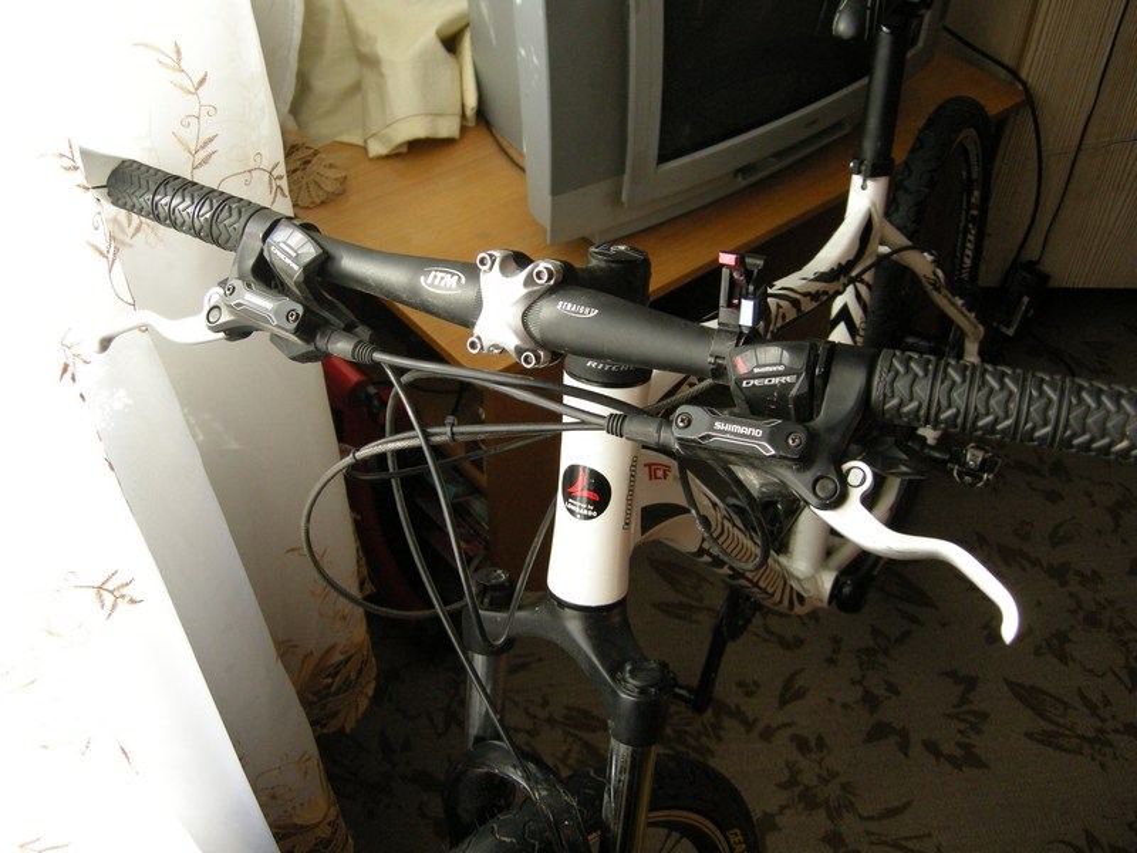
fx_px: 1182
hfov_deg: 51.4
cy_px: 426
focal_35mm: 36
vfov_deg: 39.7
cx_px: 568
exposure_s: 1/125
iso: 205
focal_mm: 7.5
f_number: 2.7
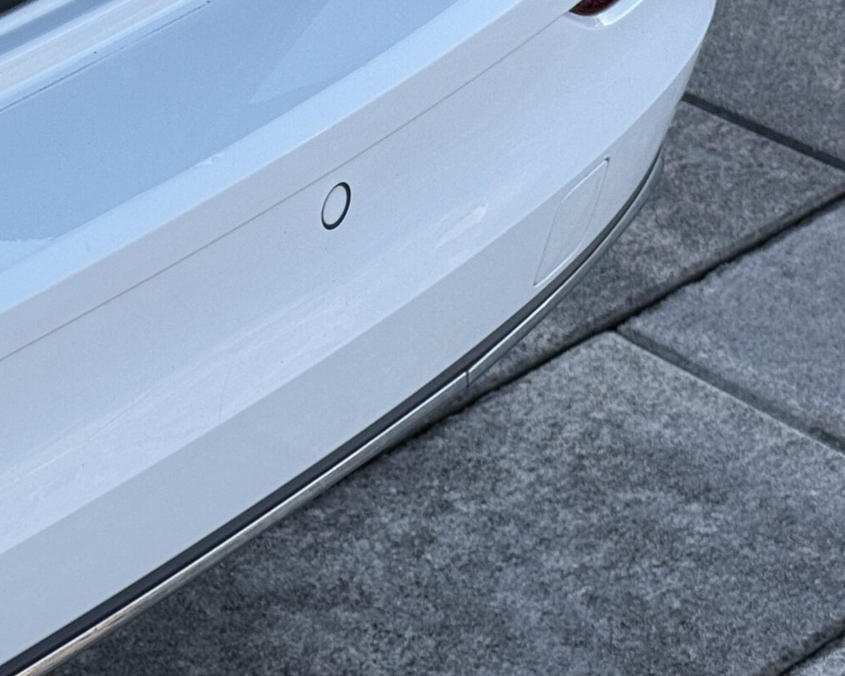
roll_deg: +0.7
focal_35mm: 119
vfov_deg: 12.7
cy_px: 797
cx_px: -150
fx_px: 2975
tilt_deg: -40.0
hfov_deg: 15.6
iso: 80
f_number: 1.78
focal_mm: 6.76
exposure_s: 1/733
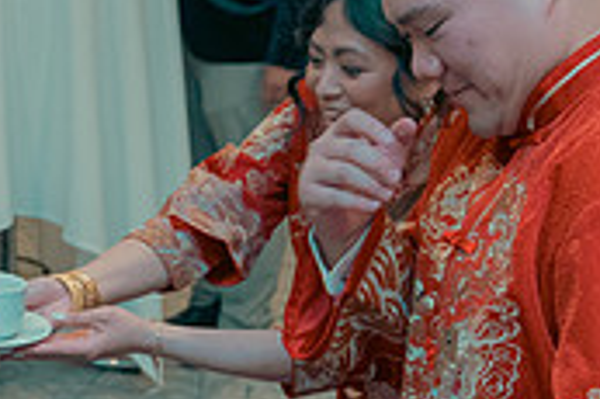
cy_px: 307
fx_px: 1732
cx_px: 118
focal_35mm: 104
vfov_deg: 13.1
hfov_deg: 19.5
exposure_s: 1/160
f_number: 3.5
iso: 2500
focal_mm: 31
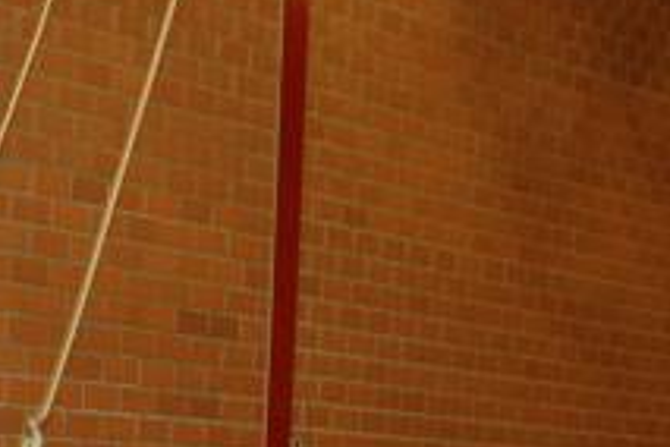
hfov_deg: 22.2
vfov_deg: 15.8
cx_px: -230
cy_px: 625
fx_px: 1507
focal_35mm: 81
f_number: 3.5
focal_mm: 18
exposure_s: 1/60
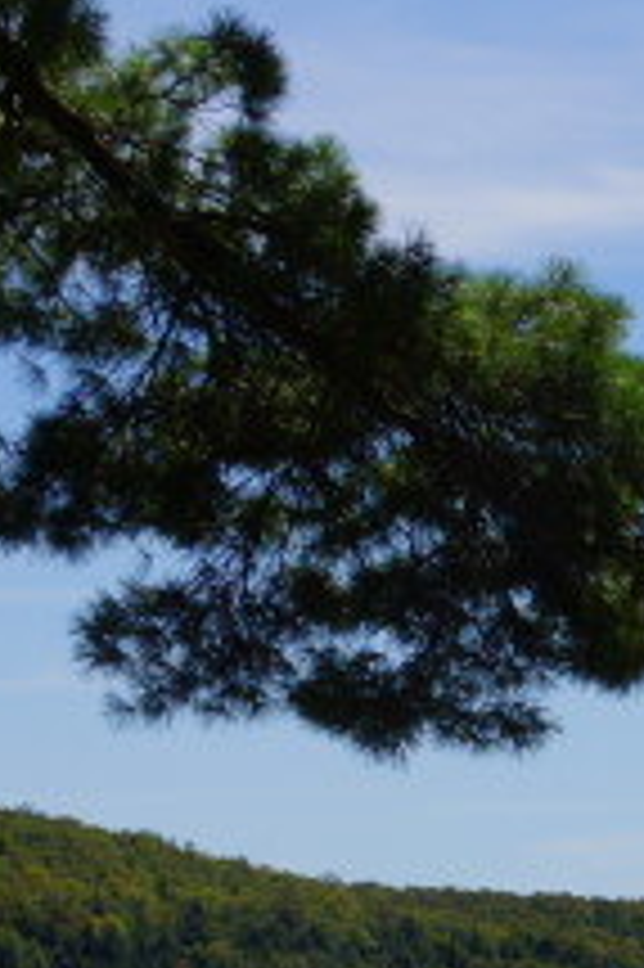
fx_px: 4676
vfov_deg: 11.6
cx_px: 1617
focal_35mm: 174
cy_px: 1112
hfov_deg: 7.3
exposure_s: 1/200
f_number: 13
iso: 100
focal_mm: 26
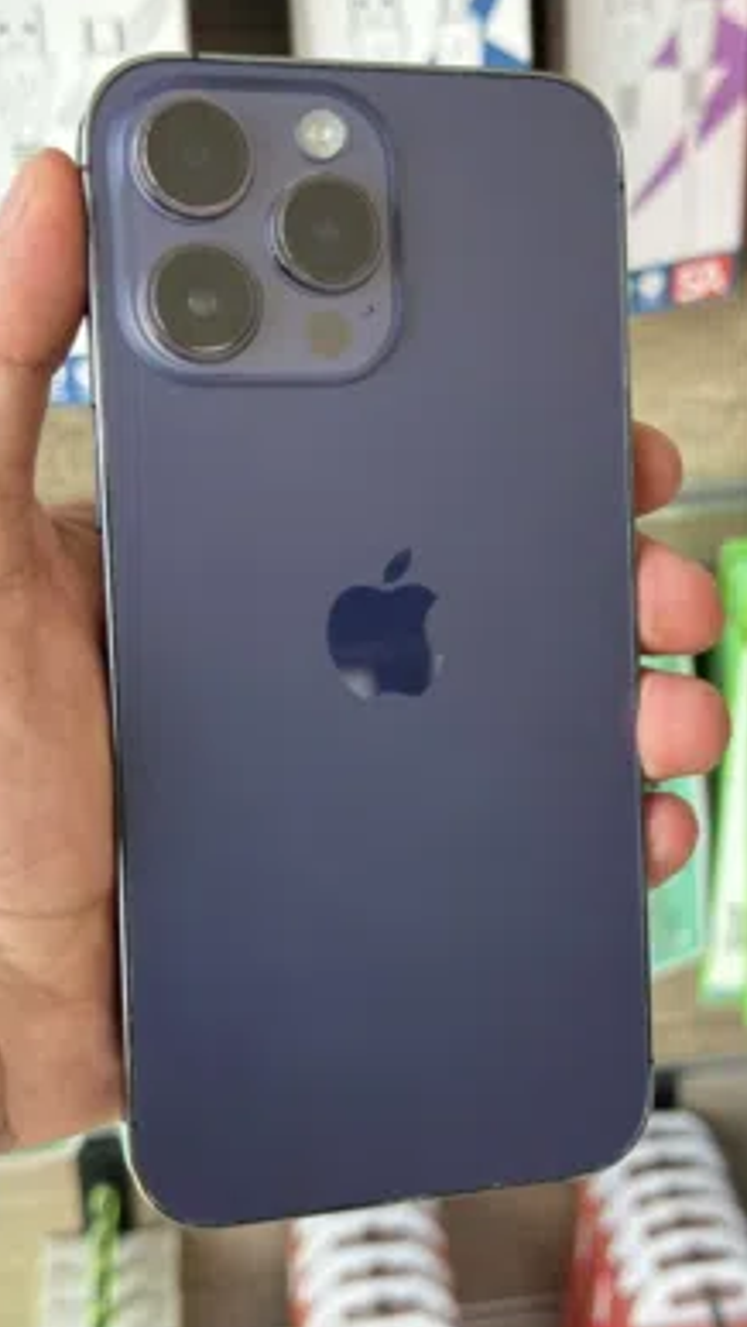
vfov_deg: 38.5
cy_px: 669
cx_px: 497
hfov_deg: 22.2
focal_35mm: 54
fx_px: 1899
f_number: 1.78
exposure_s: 1/146
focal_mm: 6.86
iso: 50
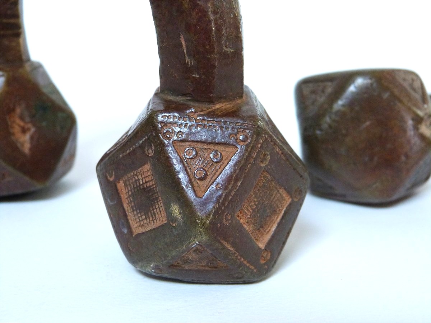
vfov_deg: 27.0
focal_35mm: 54
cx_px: 216
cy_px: 162
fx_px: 672
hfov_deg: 35.5
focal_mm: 9.7
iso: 400
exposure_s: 1/60
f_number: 3.2
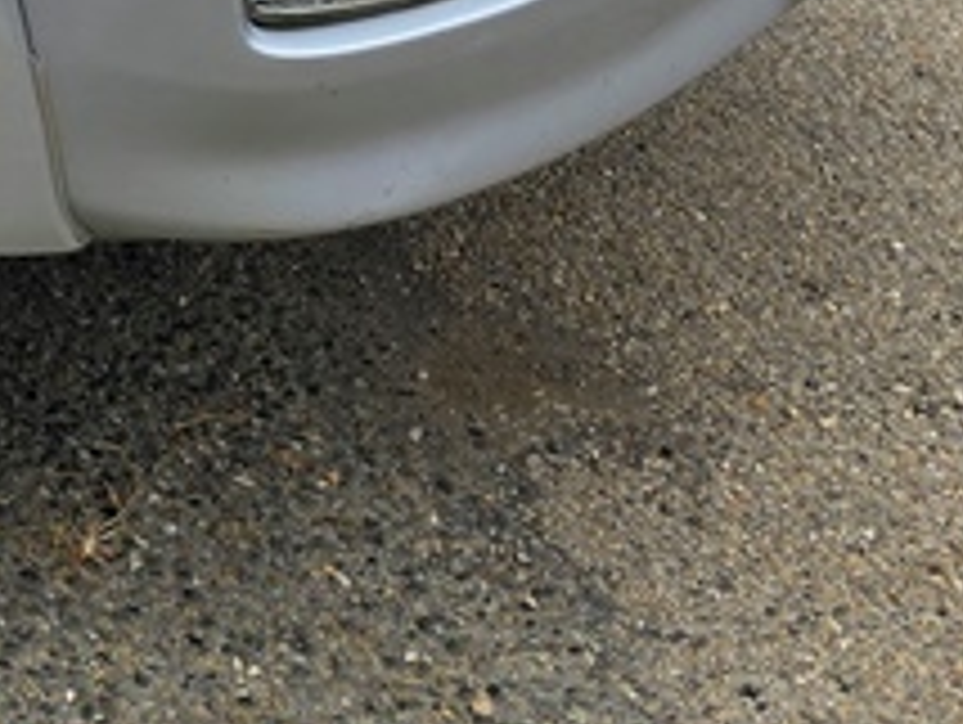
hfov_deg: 15.5
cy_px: -441
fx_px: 3064
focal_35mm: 110
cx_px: -742
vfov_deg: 12.6
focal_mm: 6.3
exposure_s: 1/270
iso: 12
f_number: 1.7
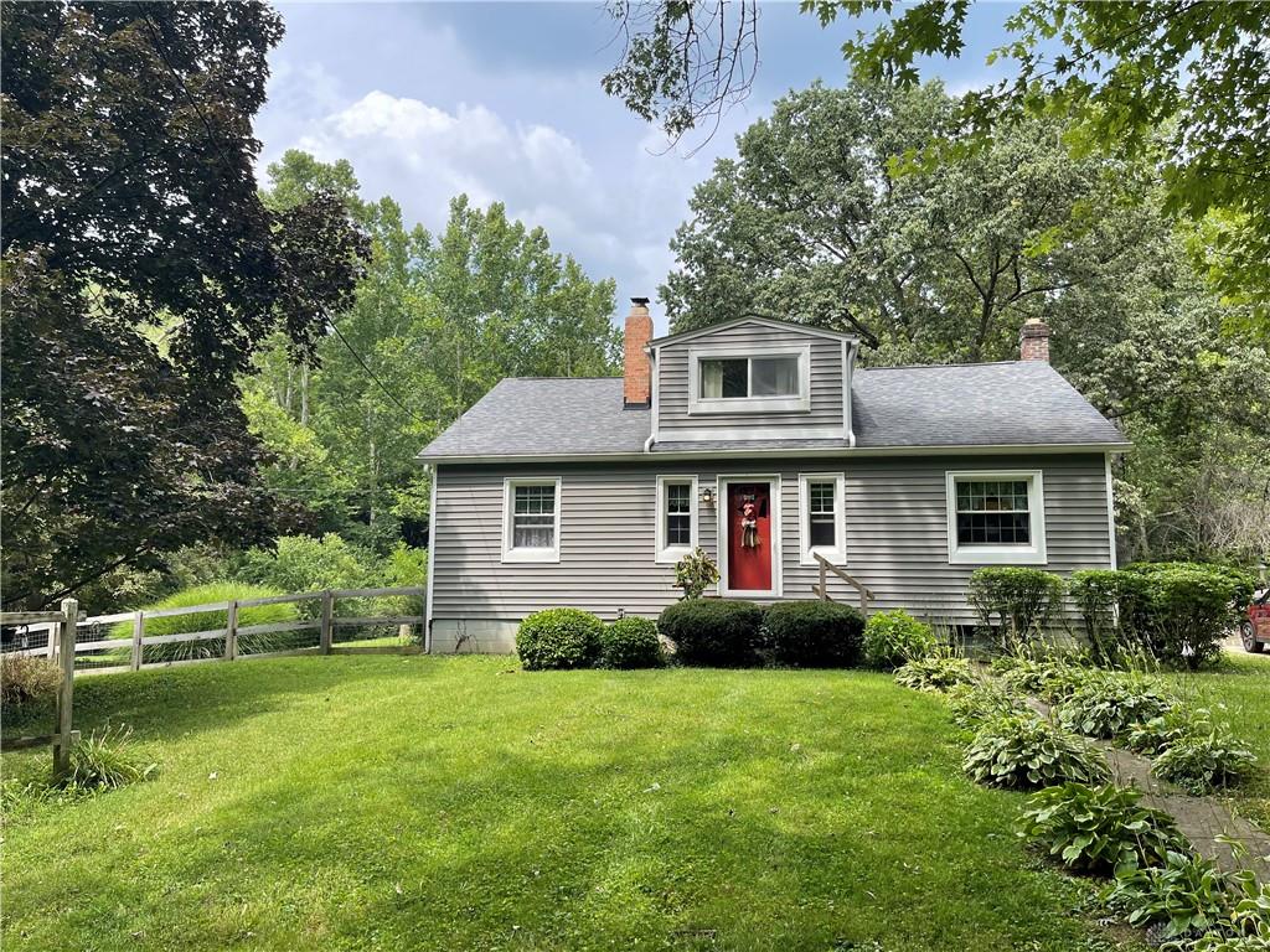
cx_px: 635
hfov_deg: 69.4
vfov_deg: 54.9
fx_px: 917
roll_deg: -1.1
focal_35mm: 25
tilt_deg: +7.5
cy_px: 476
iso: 32
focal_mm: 5.1
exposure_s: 1/894
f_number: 1.6
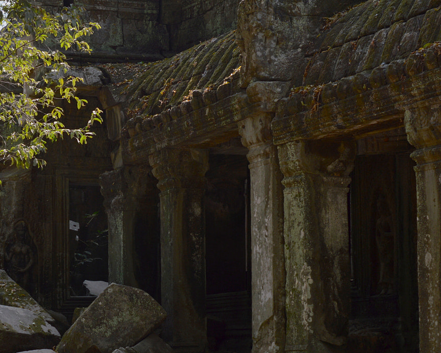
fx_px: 1371
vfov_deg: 14.6
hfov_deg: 18.2
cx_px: 126
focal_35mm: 105
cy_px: 271
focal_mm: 40
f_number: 8
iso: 100
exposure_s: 1/125
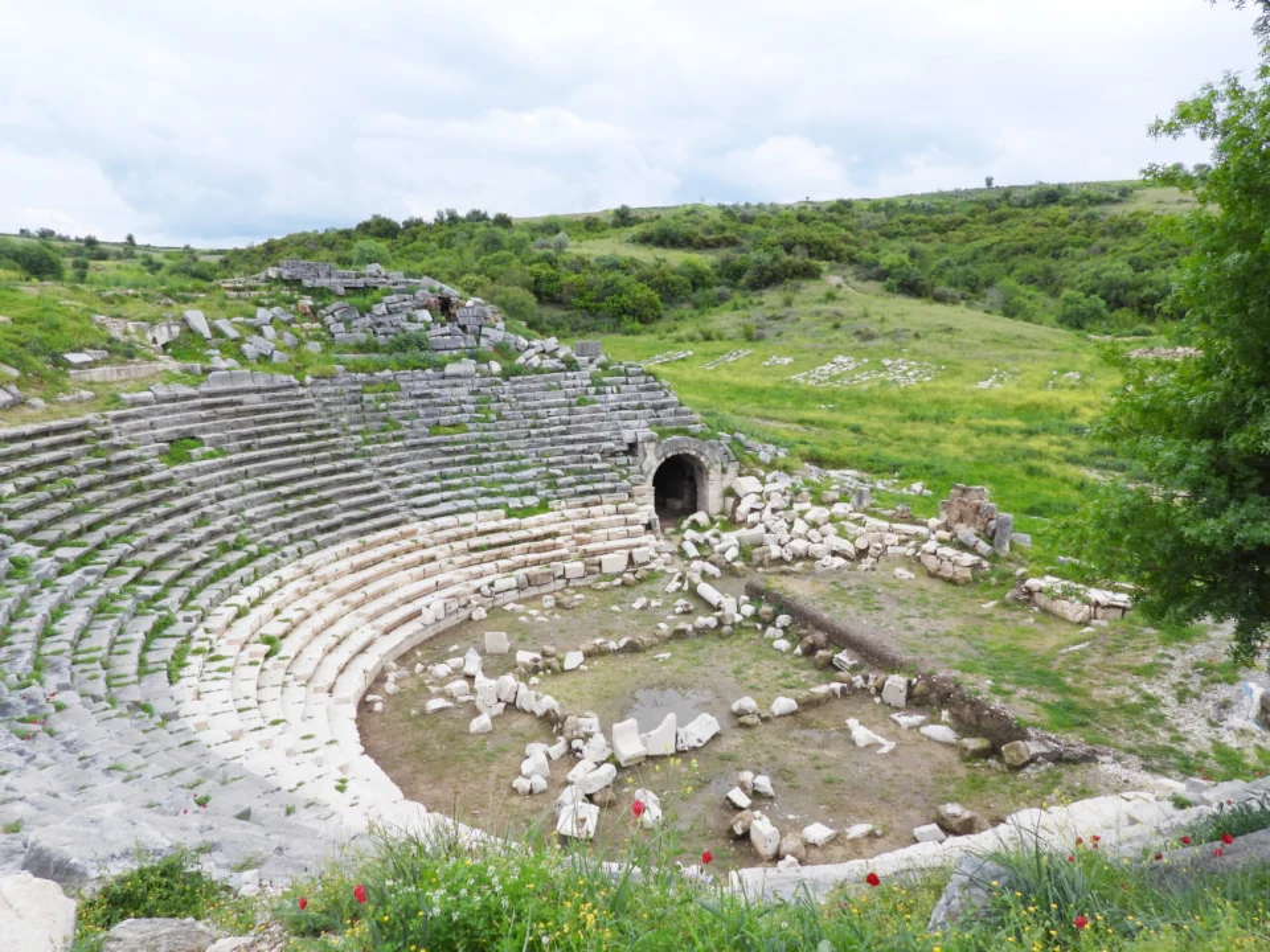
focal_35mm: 24
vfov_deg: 56.8
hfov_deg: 71.6
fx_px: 881
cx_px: 635
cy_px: 476
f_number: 2.8
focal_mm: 4.3
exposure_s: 1/1600
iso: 100
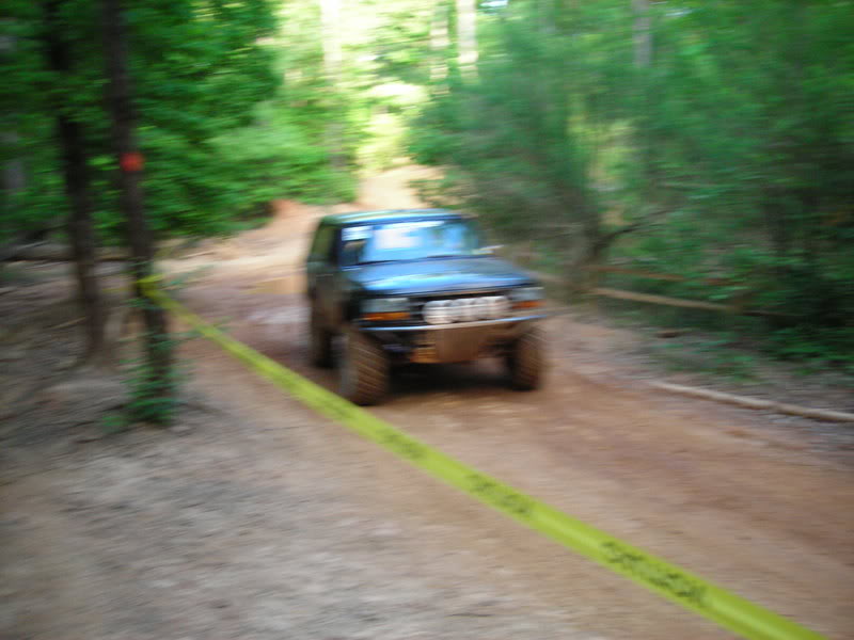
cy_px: 320
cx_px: 427
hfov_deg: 49.0
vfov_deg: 37.7
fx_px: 937
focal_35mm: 38
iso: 200
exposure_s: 1/82.5
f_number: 3.2
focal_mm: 6.3
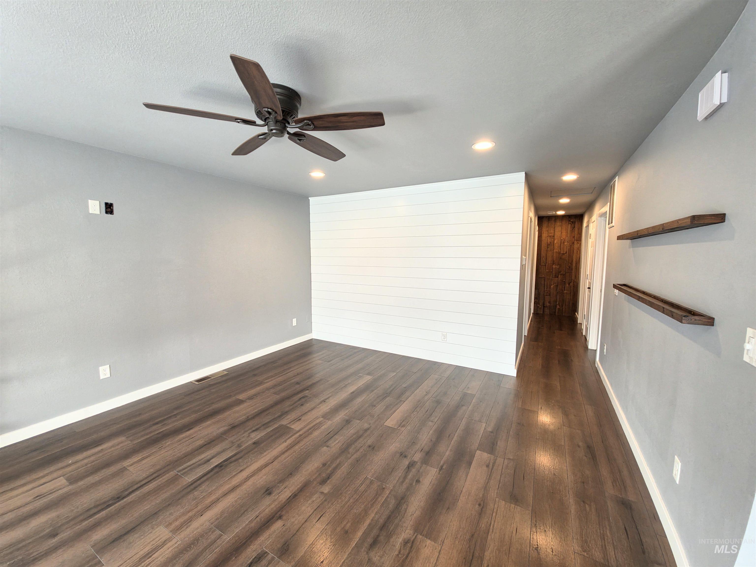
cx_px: 378
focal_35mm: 13
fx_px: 284
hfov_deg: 106.2
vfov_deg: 89.9
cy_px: 284
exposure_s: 1/120
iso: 200
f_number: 1.9
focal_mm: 2.2
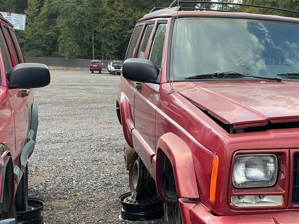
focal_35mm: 61
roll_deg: -4.4
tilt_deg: -5.2
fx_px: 527
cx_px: 288
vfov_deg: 24.0
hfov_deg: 29.9
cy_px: 126
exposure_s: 1/340
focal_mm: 3
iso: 25
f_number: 1.8
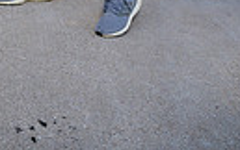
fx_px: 465
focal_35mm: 71
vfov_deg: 13.3
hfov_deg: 27.8
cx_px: 22
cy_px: -219
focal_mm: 20
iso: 100
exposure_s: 1/250
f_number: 4
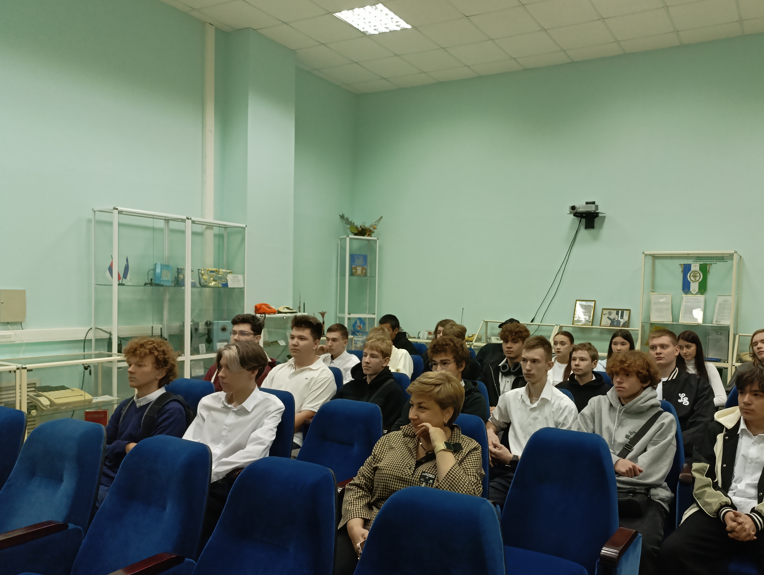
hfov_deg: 62.8
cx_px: 456
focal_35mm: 28
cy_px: 322
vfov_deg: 49.7
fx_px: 619
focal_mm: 6.14
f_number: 1.6
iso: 640
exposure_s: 1/50
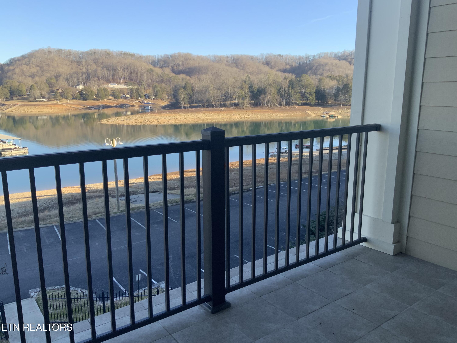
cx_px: 228
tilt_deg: -10.6
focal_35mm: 29
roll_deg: +0.4
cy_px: 172
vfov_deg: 48.2
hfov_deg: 61.7
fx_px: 383
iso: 16
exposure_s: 1/312
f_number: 1.8
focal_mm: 3
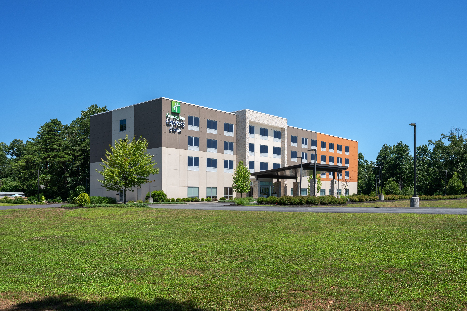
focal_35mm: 30
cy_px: 156
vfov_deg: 43.5
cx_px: 234
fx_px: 389
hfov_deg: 62.0
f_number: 10
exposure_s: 1/2000
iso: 100
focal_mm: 30
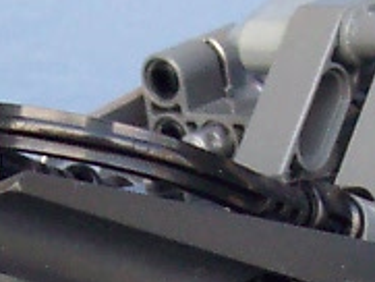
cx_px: 95
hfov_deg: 8.1
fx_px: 2656
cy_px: 398
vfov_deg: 6.0
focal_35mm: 245
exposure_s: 1/125
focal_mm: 5.6
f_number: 2.8
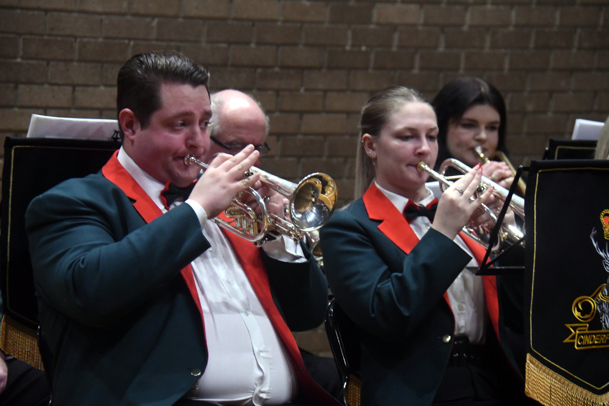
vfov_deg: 8.2
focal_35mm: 168
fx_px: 2842
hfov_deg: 12.2
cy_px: 203
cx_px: 304
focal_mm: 112
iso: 4000
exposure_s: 1/125
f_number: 5.6
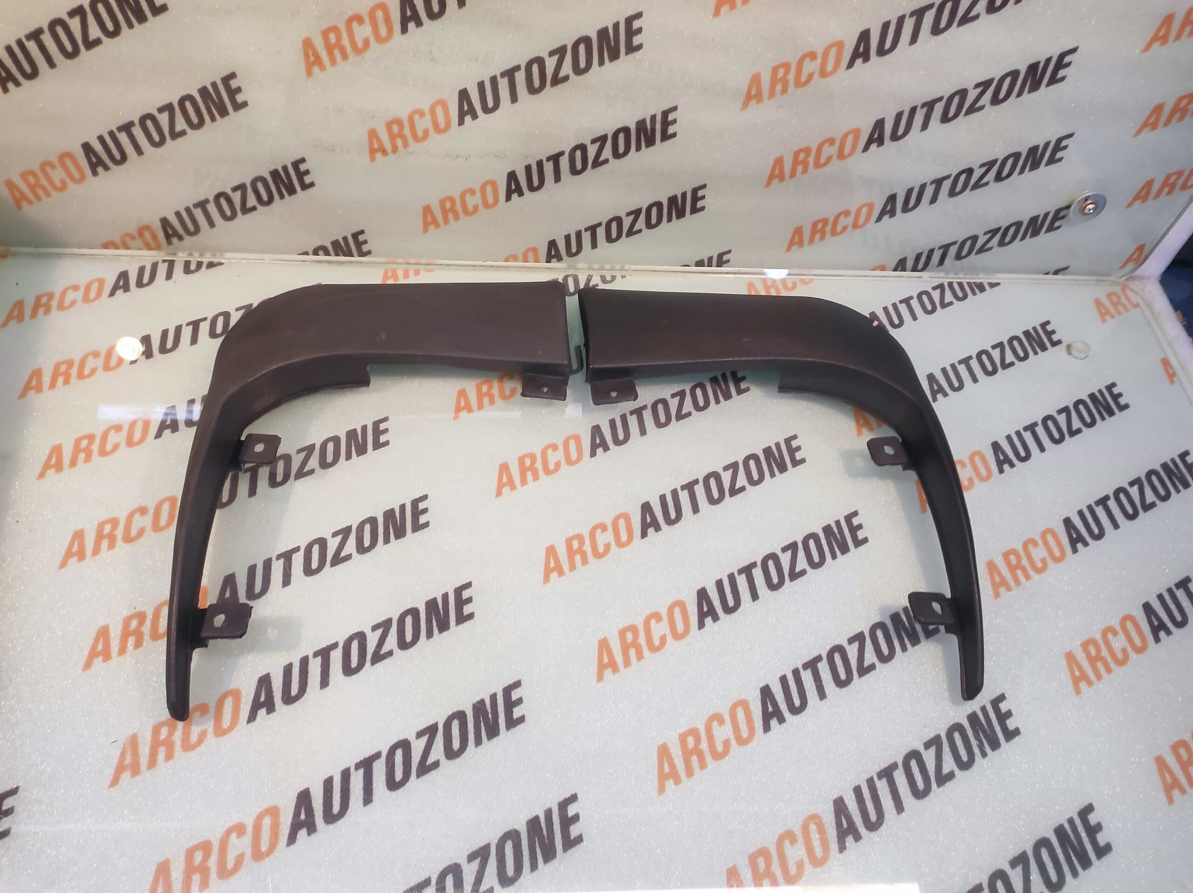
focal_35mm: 17
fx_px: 585
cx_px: 596
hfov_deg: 91.1
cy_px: 446
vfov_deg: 74.7
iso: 173
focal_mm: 4.74
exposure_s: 1/33
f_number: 1.79
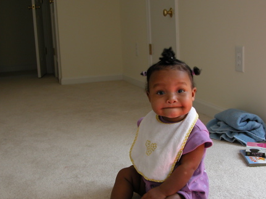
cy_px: 133
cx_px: 139
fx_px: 399
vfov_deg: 27.8
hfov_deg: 36.8
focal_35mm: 52
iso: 100
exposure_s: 1/43.9
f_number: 2.8
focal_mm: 8.9
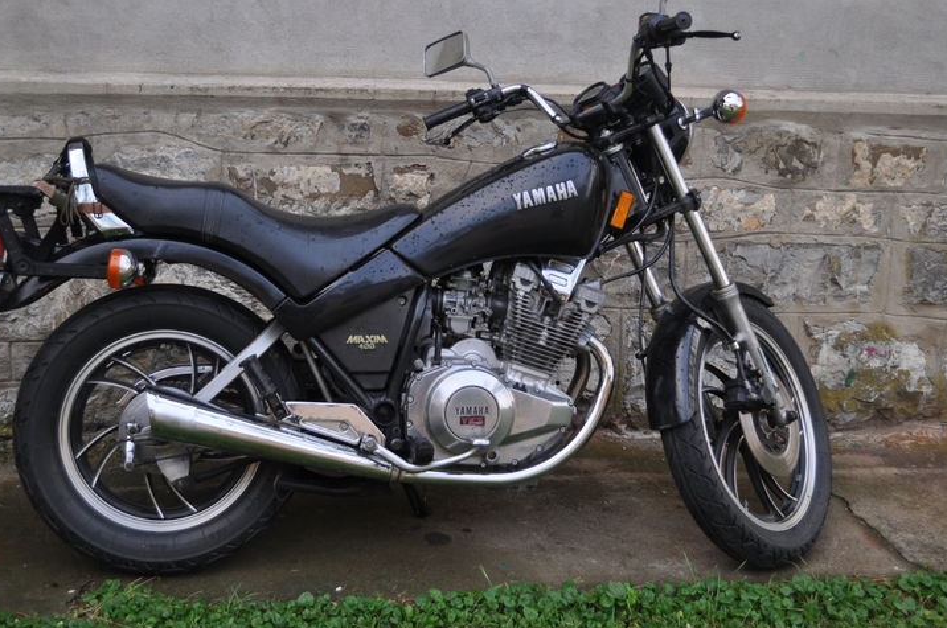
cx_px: 476
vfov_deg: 27.4
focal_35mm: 49
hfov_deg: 40.4
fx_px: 1287
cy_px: 245
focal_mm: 26
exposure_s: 1/60
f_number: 4.2
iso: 200
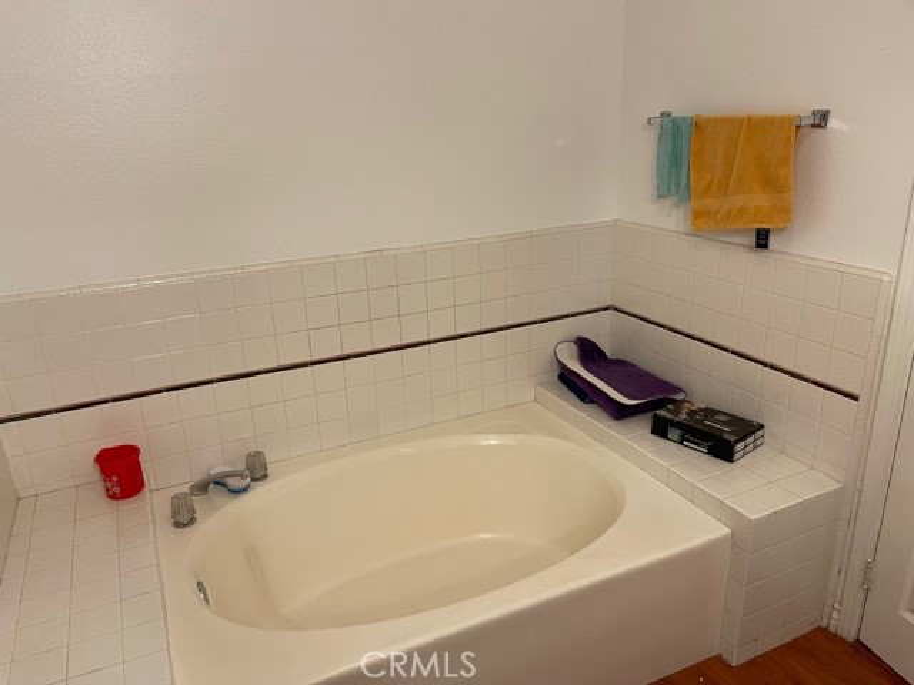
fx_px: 687
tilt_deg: -20.7
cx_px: 457
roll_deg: +2.7
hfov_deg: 67.3
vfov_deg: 53.1
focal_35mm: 26
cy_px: 342
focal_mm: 5.1
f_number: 1.6
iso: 200
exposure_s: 1/60
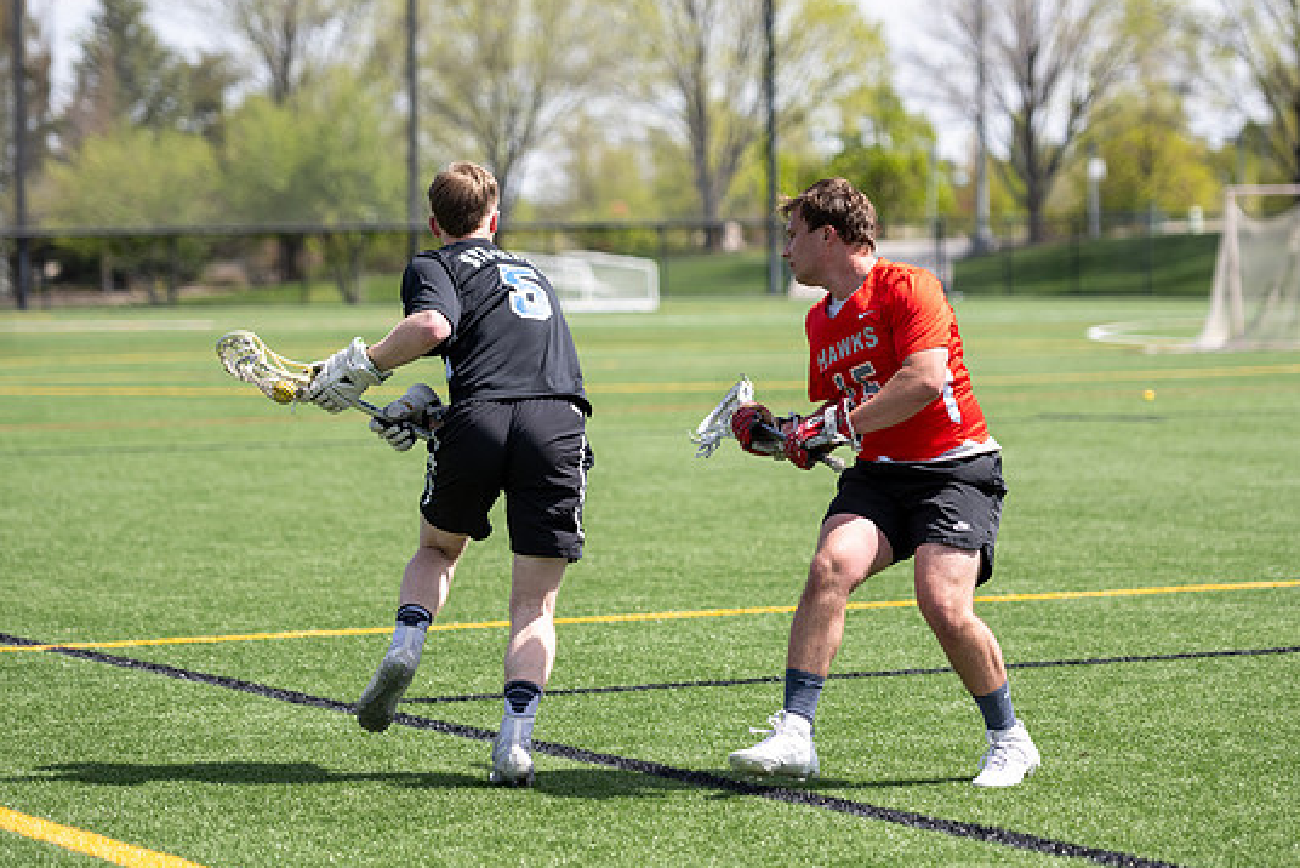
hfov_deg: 15.0
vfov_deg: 10.0
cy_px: 381
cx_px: 709
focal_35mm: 137
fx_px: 4950
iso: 125
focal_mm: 112
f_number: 2.8
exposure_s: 1/2000
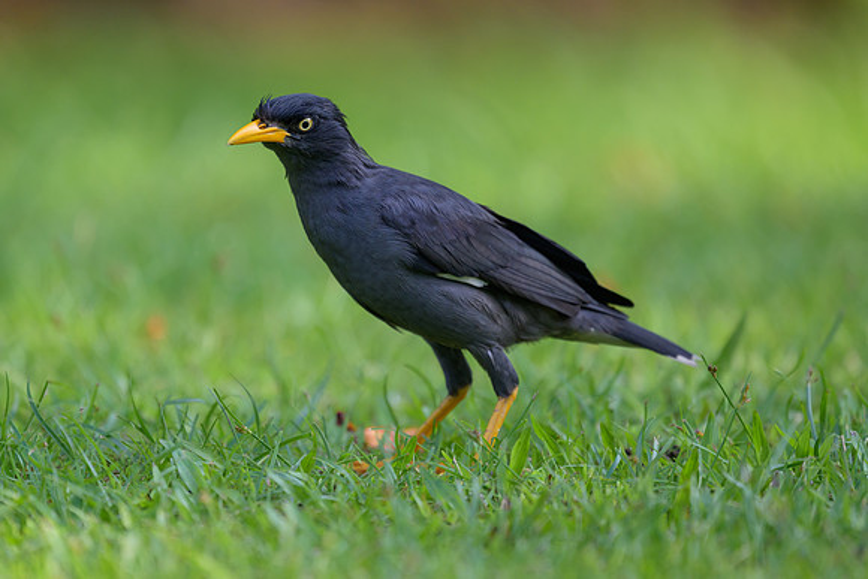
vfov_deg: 1.8
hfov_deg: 2.6
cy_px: 284
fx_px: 18904
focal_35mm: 784
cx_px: 306
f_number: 4
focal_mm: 560
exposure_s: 1/1250
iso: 640
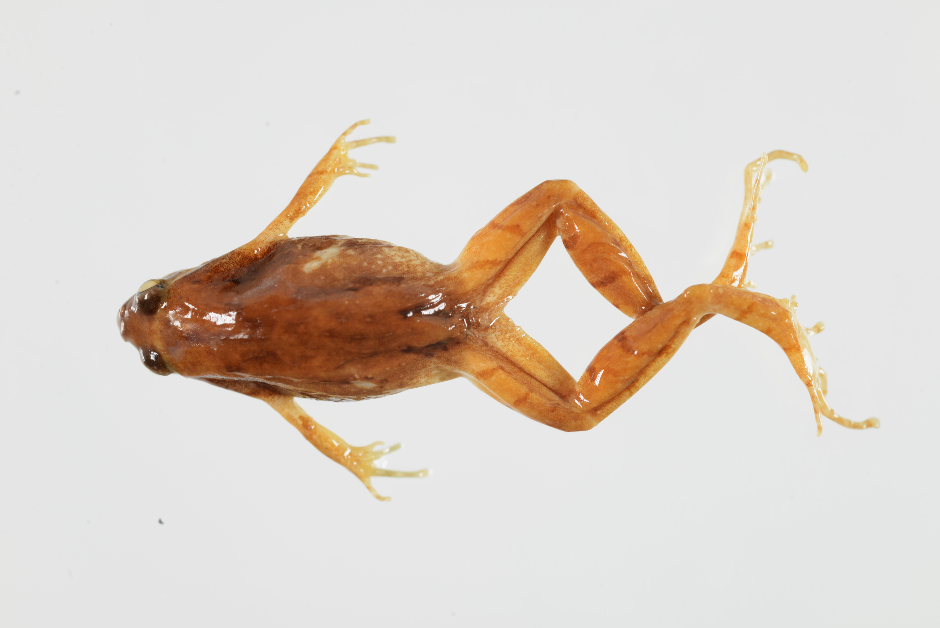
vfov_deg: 22.6
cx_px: 470
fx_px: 1567
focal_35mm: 60
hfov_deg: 33.4
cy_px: 314
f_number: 16
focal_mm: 60
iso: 100
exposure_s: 1/3
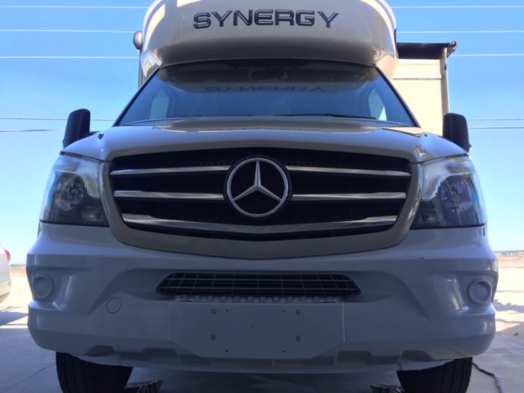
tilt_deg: +8.5
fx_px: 439
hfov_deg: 61.7
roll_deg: +0.9
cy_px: 196
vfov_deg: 48.2
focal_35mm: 29
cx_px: 262
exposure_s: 1/520
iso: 32
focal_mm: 4.15
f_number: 2.2
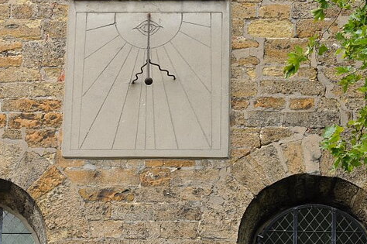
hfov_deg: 9.7
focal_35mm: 213
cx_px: 149
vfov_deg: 6.4
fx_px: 2167
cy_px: 89
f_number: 8
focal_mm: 85
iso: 200
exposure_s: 1/100
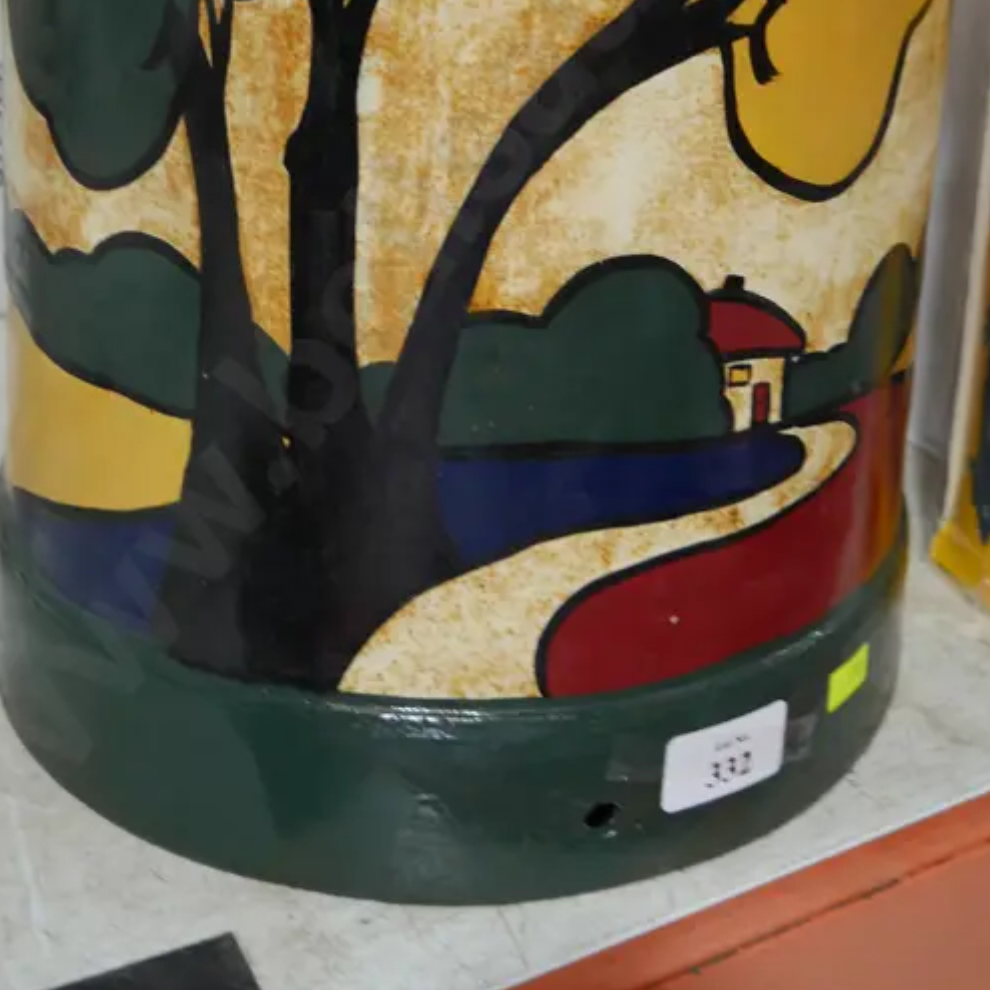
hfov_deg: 31.0
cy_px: -16
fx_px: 1780
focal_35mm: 55
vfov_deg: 29.0
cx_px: 608
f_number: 3.6
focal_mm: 15
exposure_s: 1/60
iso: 400
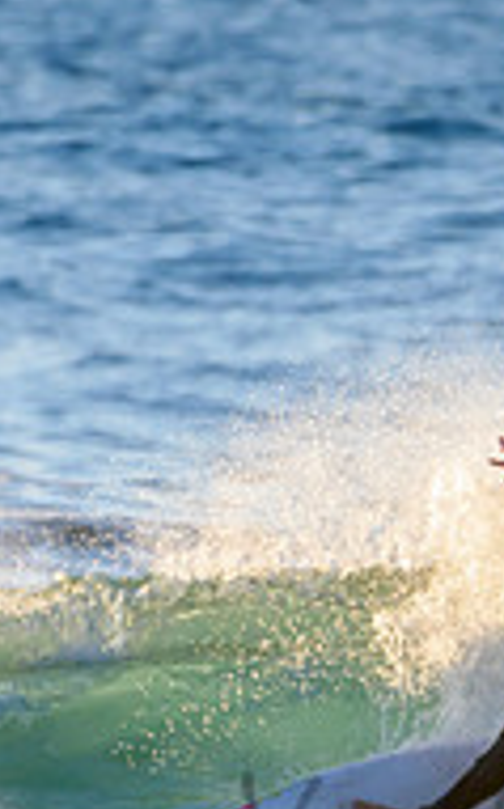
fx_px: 51124
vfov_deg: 0.9
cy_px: 803
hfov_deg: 0.6
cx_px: 678
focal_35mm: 2321
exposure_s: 1/1600
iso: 560
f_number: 5.6
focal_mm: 500
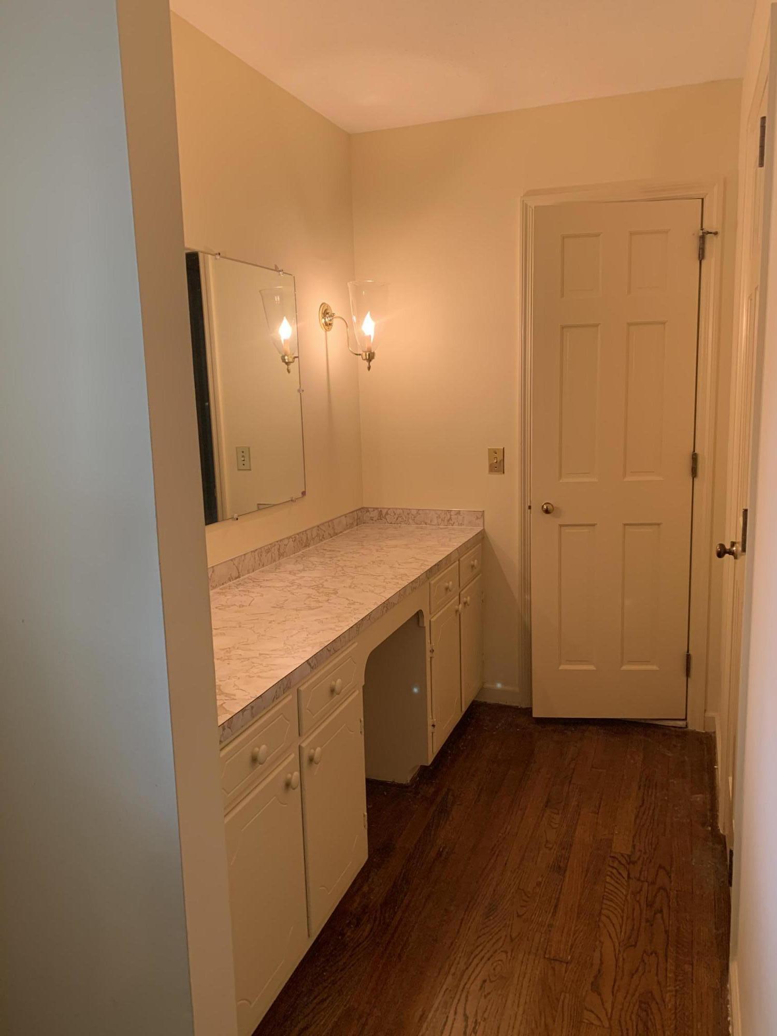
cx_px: 388
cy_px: 518
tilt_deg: -7.4
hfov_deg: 53.1
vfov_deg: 67.3
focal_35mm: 26
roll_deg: +0.3
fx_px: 778
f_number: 1.8
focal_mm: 4.25
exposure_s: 1/60
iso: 125
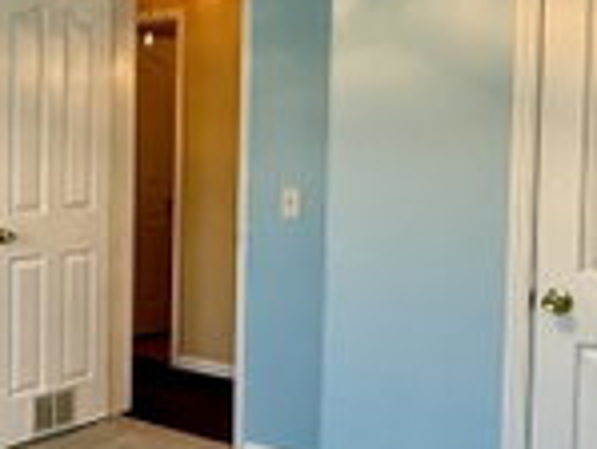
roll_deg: -0.9
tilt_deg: -2.2
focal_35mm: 60
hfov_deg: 31.1
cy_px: 204
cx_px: 90
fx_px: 1036
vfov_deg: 24.4
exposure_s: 1/120
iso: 200
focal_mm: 2.22
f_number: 2.2
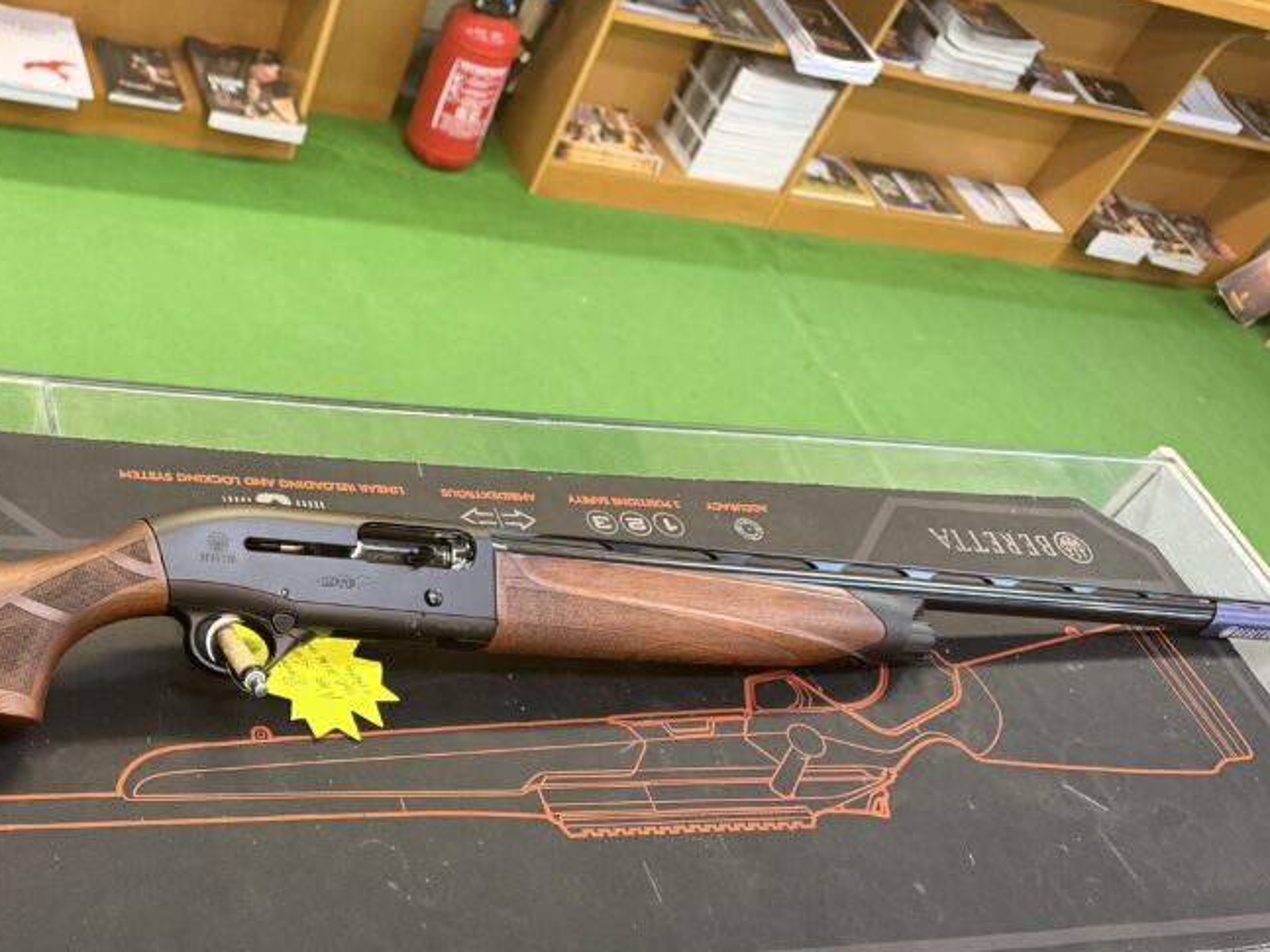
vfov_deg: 36.5
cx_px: 332
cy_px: 748
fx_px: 1394
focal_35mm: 38
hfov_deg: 47.3
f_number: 1.78
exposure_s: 1/50
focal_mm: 6.76
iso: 320
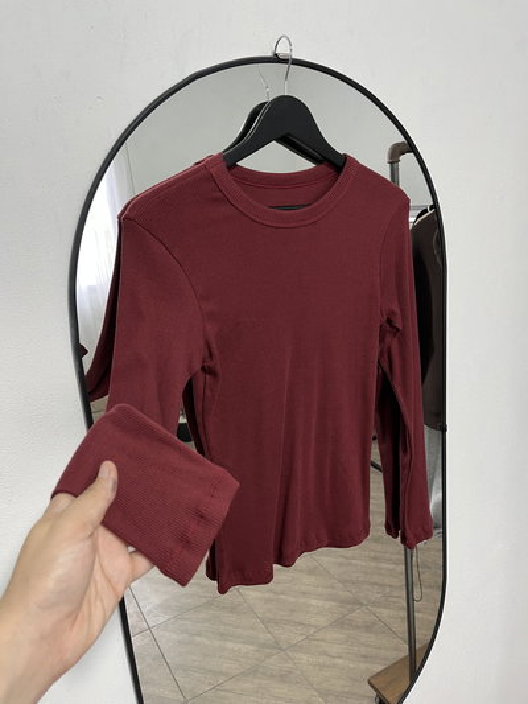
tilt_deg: -15.0
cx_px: 264
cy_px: 352
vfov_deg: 67.3
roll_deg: +5.9
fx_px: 529
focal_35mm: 26
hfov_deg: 53.1
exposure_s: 1/50
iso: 100
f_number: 1.6
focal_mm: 5.1
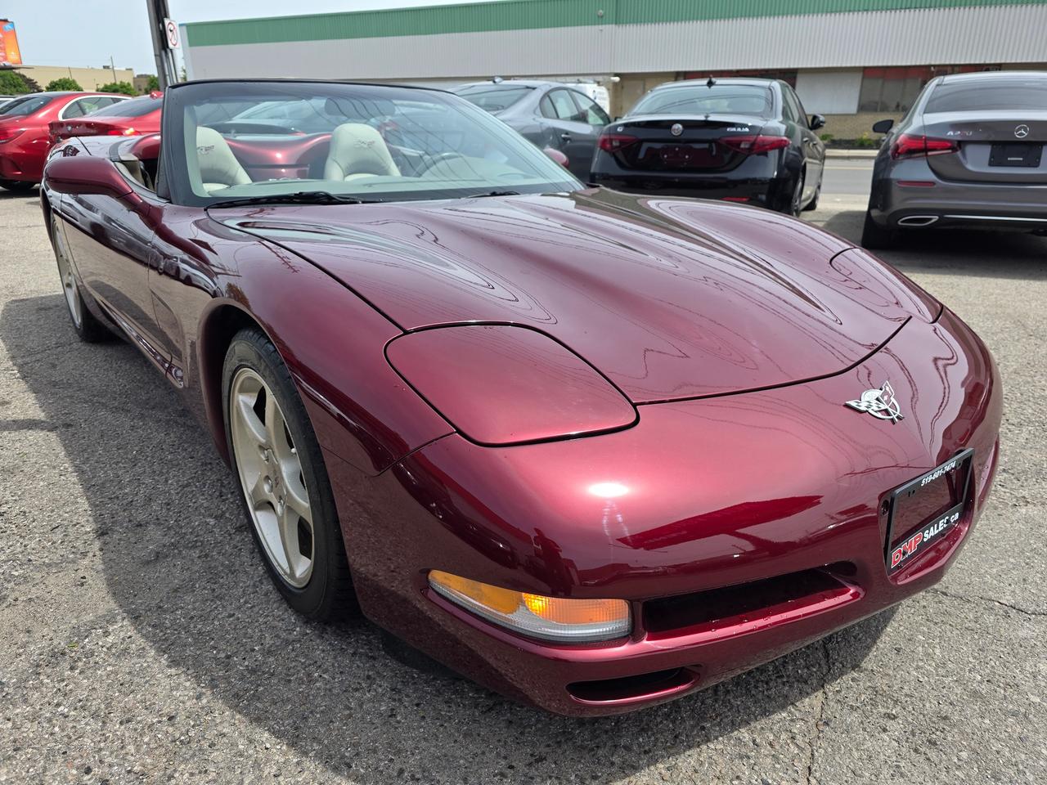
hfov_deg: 73.9
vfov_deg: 58.9
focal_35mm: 23
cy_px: 392
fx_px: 696
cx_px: 524
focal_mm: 6.3
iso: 80
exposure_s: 1/3972
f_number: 1.7
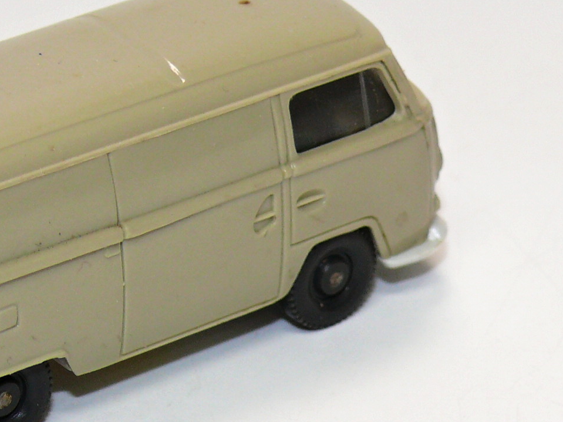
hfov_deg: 7.8
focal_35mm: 252
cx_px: 109
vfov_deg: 5.9
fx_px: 4098
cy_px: 181
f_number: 4
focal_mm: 18
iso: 100
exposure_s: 1/30
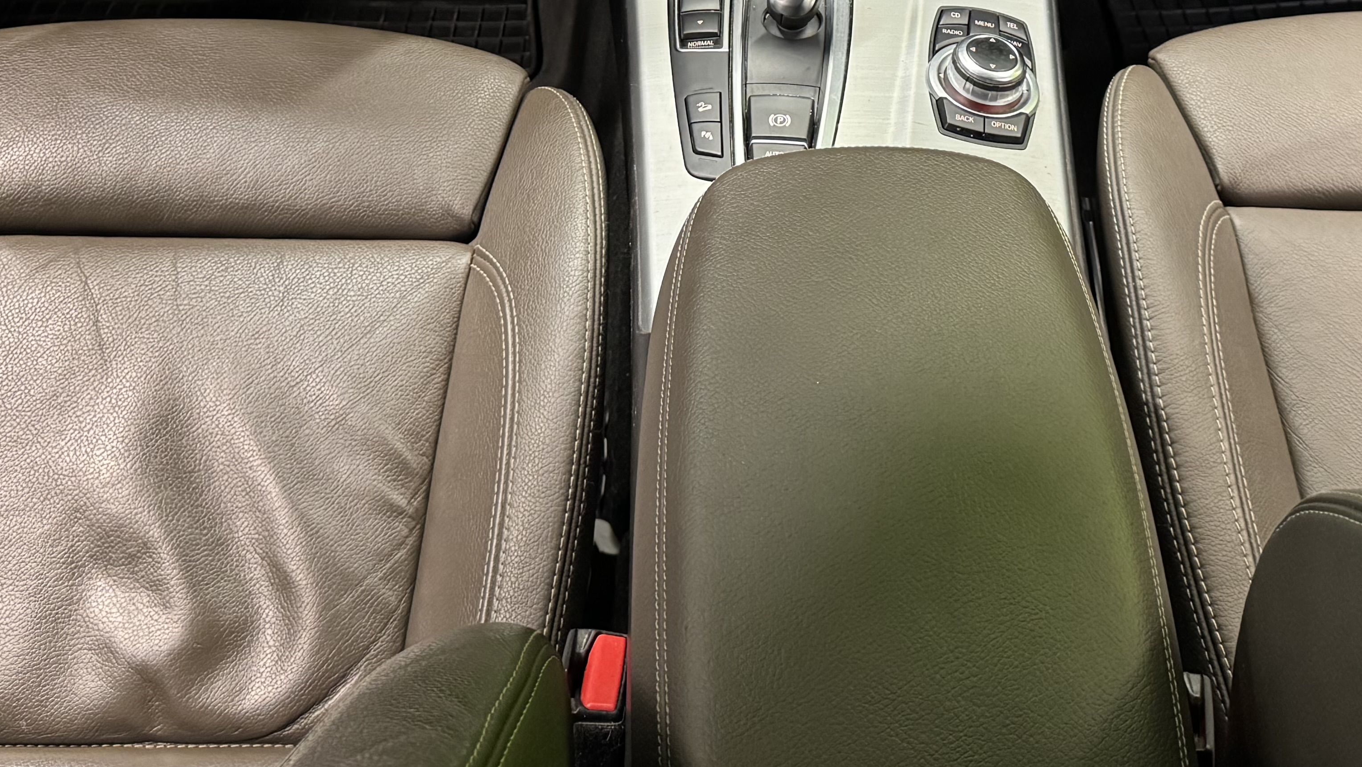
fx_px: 1770
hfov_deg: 42.0
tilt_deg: -39.4
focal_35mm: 49
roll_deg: -0.9
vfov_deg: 22.3
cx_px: 775
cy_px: -187
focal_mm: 6.76
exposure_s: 1/60
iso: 800
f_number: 1.78
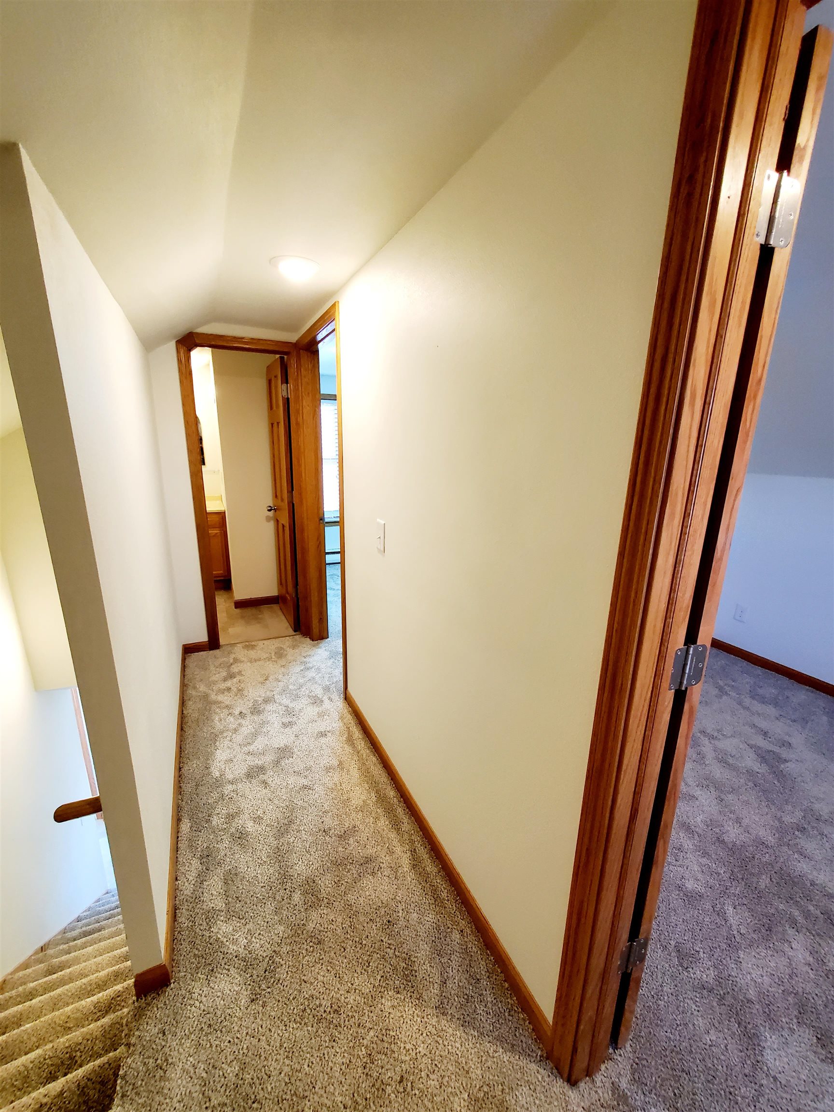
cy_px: 556
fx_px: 418
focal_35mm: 13
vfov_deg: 106.2
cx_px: 417
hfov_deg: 89.9
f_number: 2.2
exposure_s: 1/60.2
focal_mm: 1.8
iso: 320
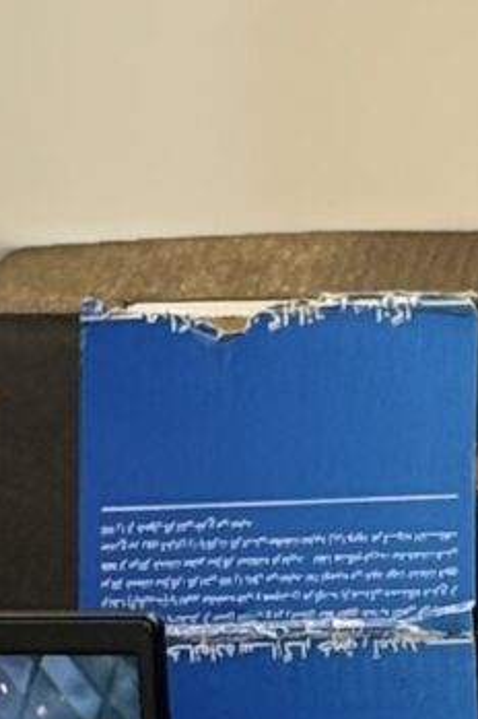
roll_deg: +0.5
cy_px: 970
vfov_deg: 5.2
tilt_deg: -4.6
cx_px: 212
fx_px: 7922
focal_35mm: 397
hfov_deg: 3.5
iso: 50
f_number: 1.6
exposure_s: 1/100
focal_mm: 5.96
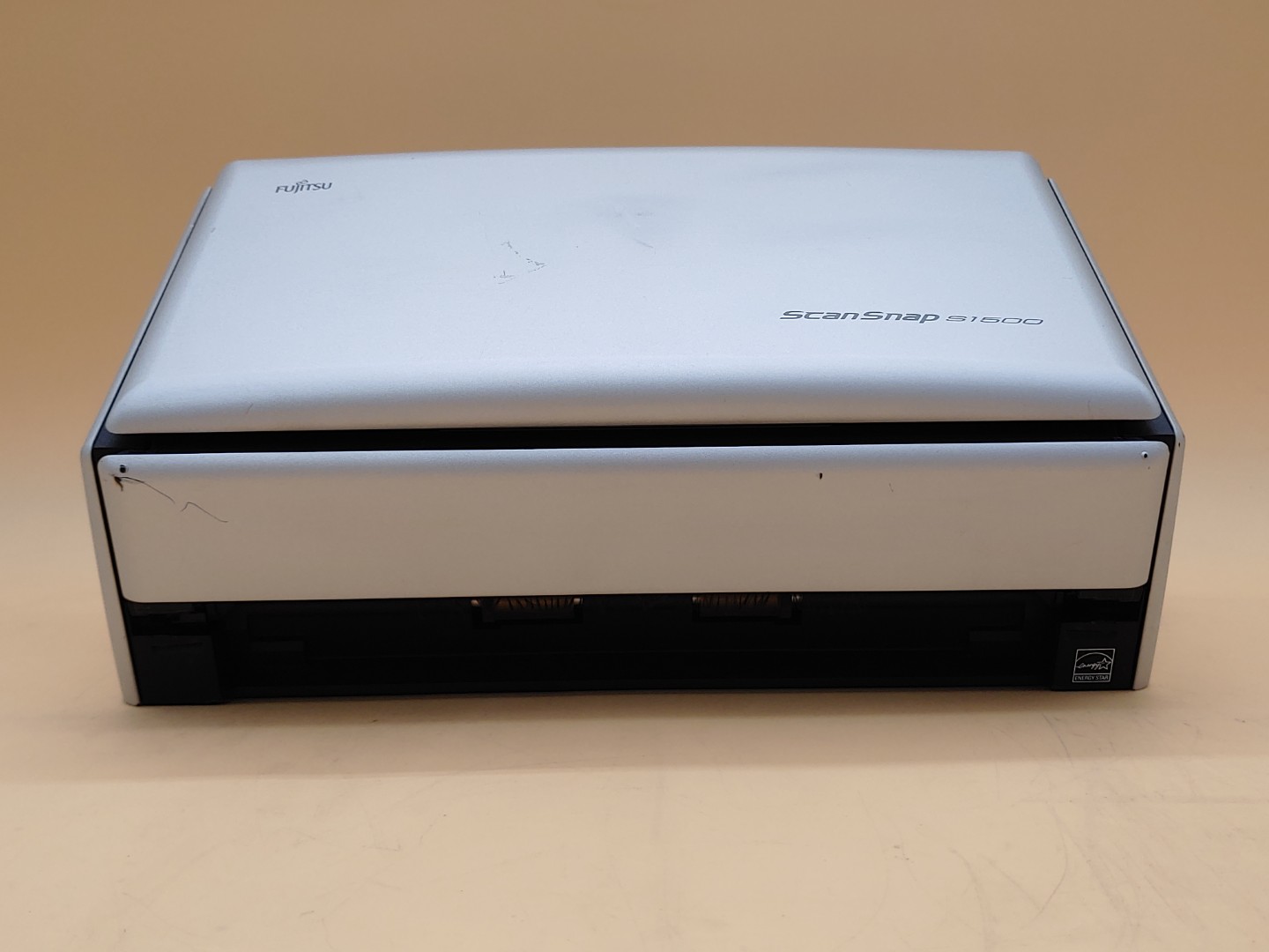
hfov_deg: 51.4
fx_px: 1320
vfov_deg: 39.7
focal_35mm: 36
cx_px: 634
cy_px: 476
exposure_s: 1/187
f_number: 1.8
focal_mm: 4.36
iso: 50
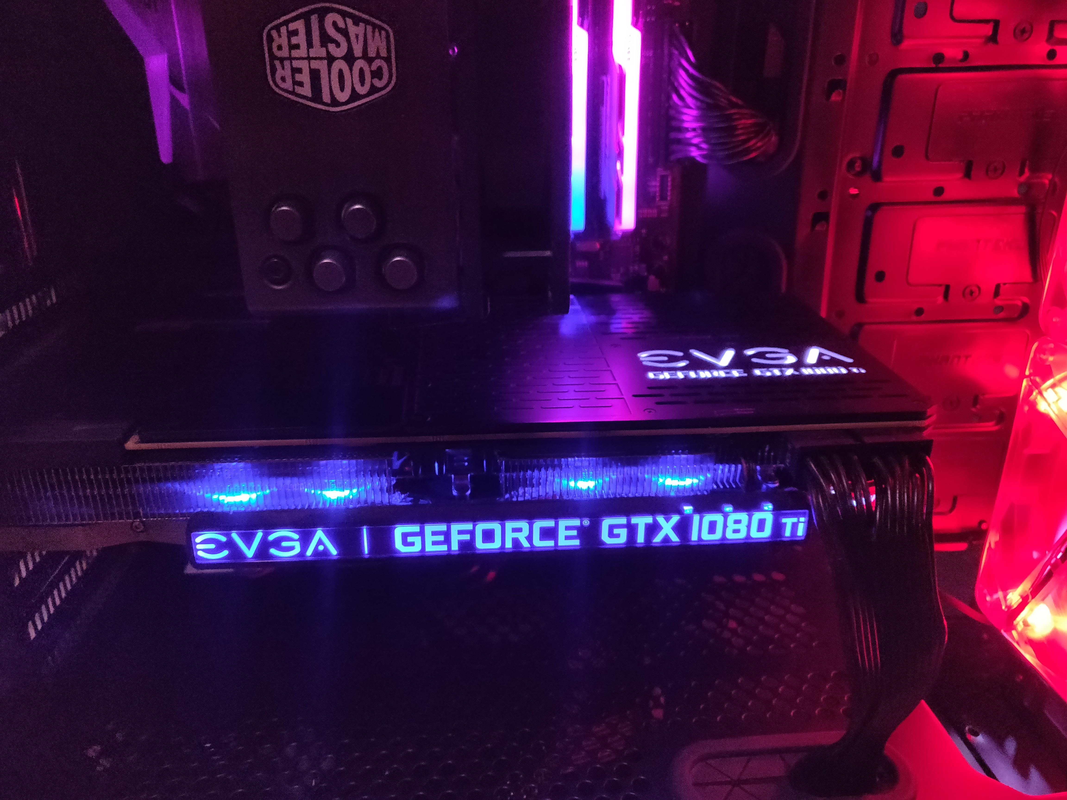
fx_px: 771
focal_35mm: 25
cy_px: 400
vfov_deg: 54.9
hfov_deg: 69.4
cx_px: 534
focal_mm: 4.25
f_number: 1.7
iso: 1000
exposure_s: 1/20
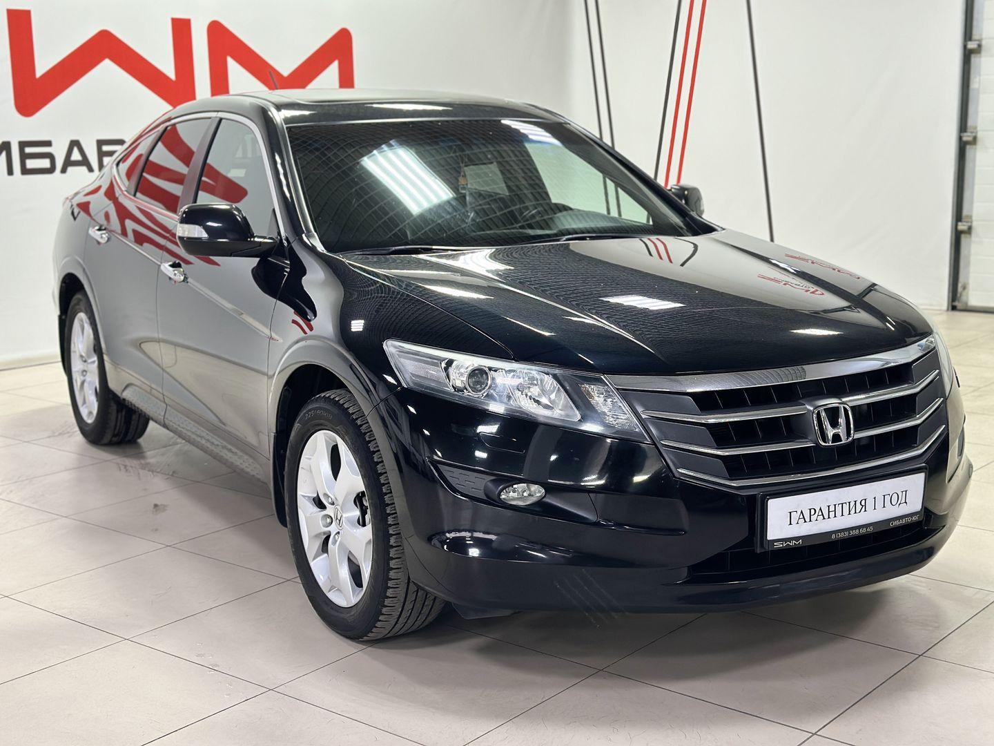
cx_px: 497
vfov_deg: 30.3
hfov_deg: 39.7
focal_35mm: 48
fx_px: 1378
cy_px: 373
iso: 200
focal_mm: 6.86
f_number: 1.78
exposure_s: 1/100
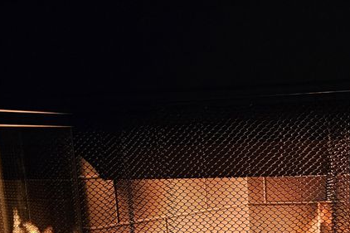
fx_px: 661
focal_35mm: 68
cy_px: 306
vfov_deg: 18.5
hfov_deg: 29.1
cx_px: 276
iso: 640
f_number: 1.7
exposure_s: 1/60
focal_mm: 6.3
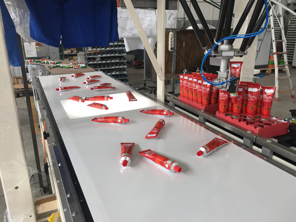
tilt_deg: -18.3
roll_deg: -0.1
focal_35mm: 29
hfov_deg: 61.7
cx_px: 148
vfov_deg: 48.2
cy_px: 111
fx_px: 248
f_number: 2.2
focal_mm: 4.15
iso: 40
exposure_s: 1/40
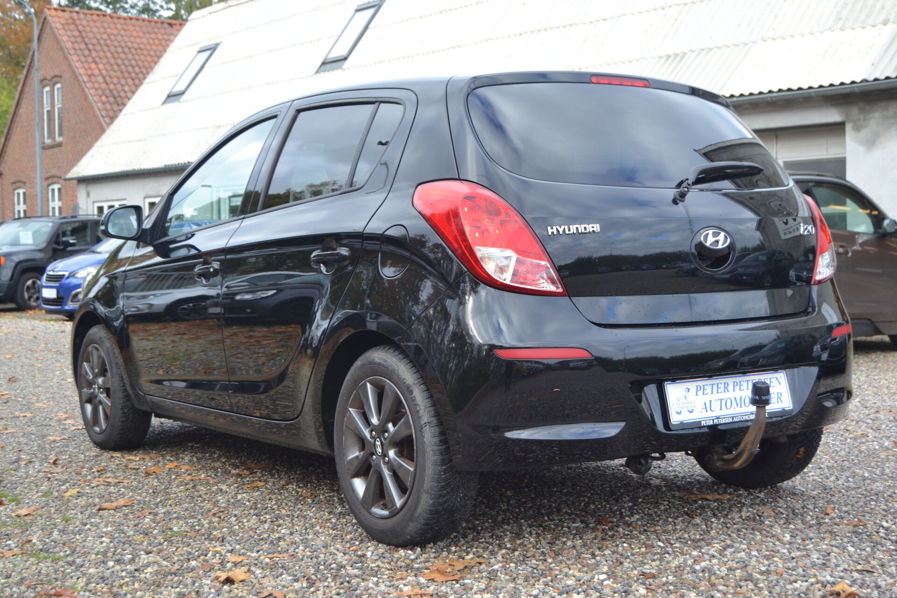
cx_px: 448
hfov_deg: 41.1
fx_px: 1196
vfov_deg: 28.1
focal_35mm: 48
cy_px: 299
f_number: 5.6
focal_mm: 32
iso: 200
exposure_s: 1/125
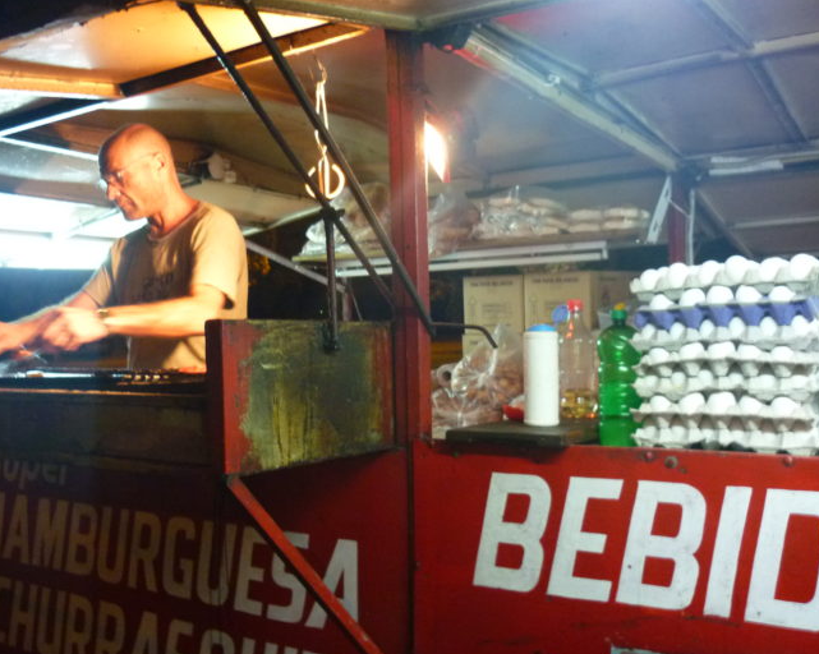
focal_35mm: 35
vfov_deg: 42.2
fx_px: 848
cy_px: 332
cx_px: 391
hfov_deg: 51.5
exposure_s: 1/8
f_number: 2.8
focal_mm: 5.5
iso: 400
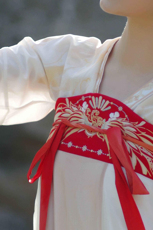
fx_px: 4676
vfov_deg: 2.8
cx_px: 92
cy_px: 88
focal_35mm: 732
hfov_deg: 1.9
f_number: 2.8
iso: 100
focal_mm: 200
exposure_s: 1/400
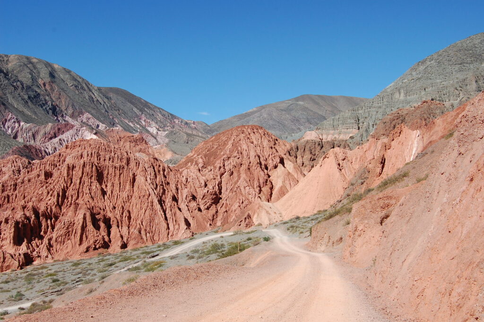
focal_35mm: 36
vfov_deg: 36.8
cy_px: 161
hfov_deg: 53.2
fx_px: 484
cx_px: 242
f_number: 10
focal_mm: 24
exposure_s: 1/250
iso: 200
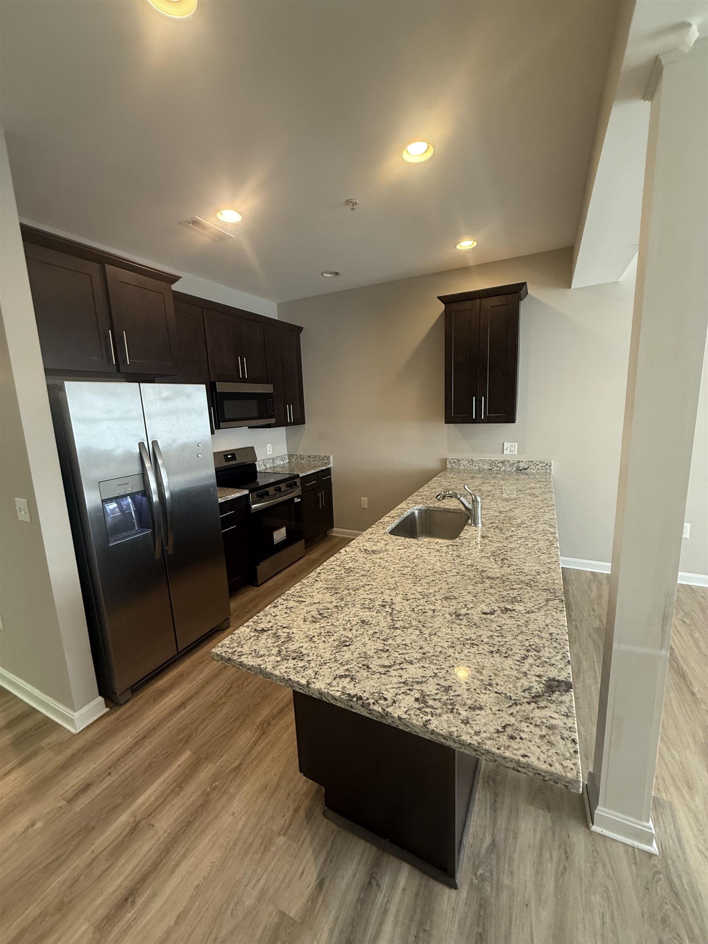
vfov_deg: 102.1
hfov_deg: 85.7
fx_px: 382
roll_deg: +2.5
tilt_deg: -8.9
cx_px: 354
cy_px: 472
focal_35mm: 14
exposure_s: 1/60
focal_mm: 2.22
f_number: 2.2
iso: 250
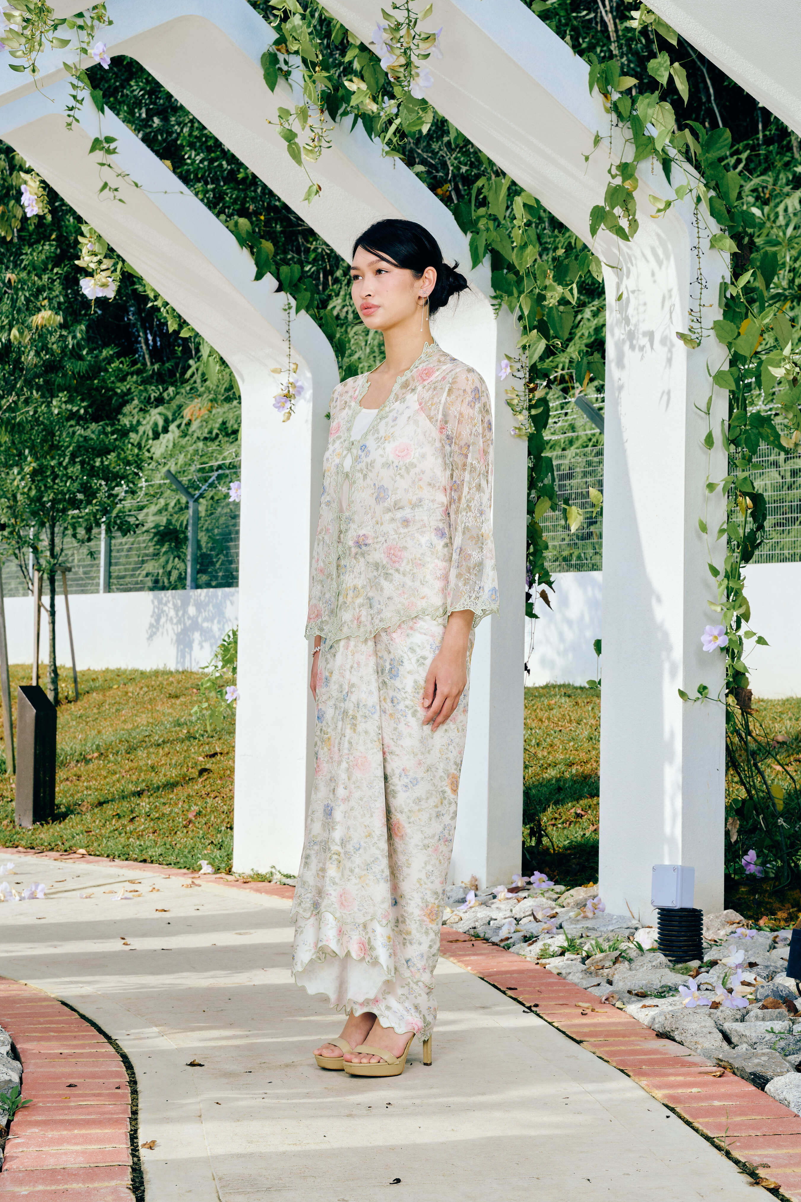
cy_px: 593
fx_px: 1702
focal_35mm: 51
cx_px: 408
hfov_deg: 26.5
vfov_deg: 38.9
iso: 125
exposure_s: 1/125
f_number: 10
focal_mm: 50
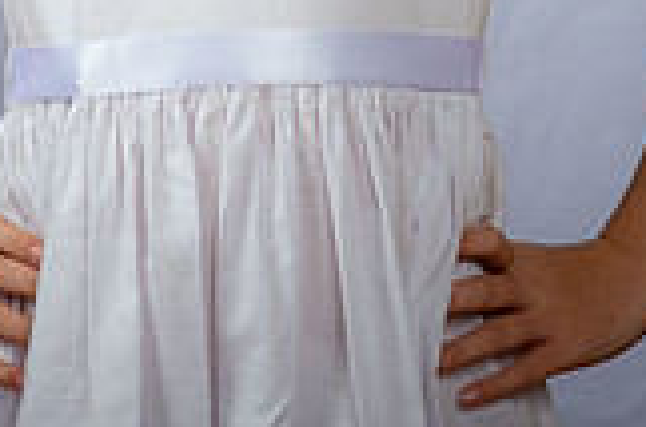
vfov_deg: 5.7
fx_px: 4240
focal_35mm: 237
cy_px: -299
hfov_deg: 8.7
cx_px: 235
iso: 250
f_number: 6.3
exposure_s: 1/200
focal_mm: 66
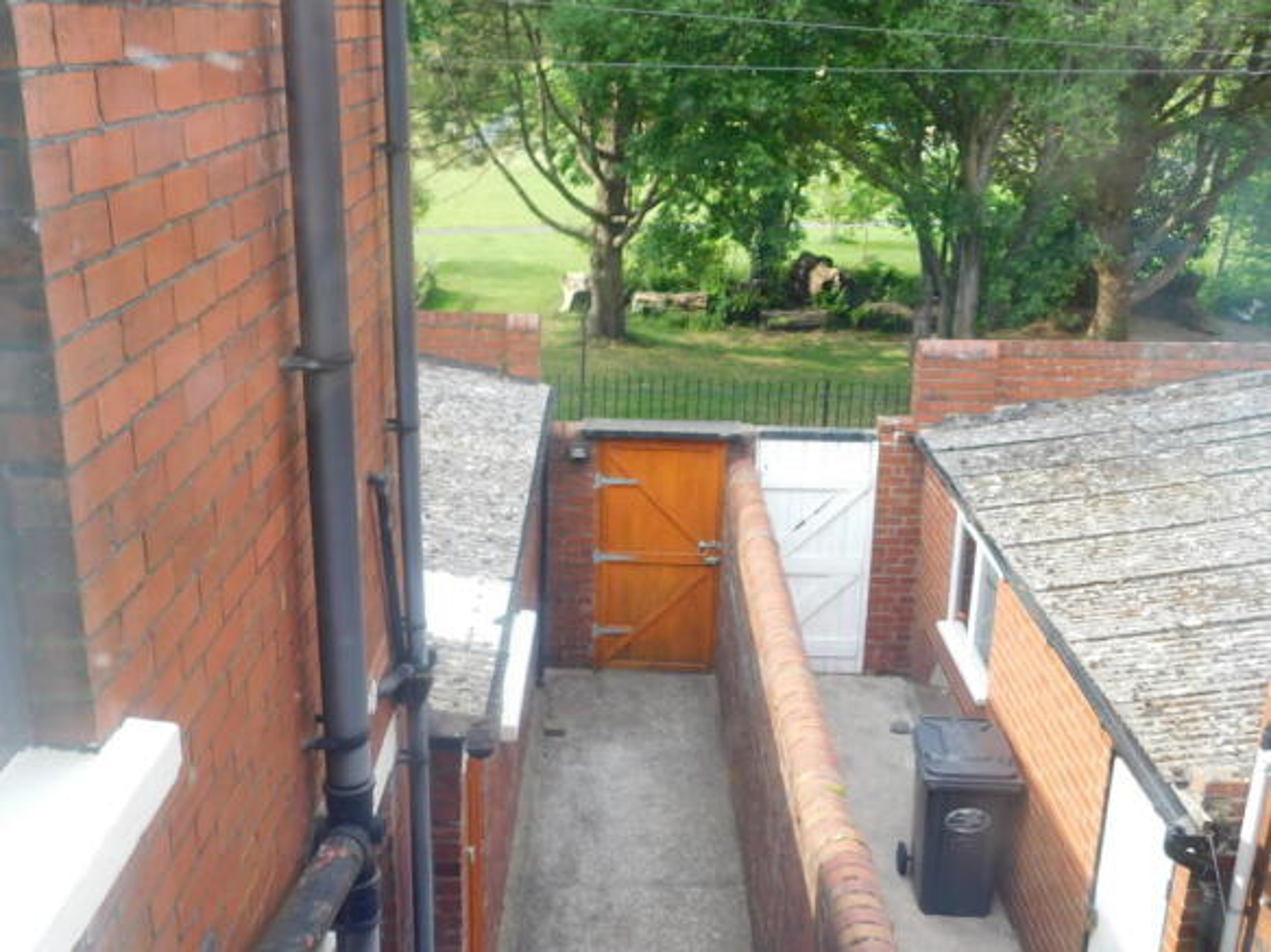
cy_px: 476
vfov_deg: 39.6
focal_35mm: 36
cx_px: 636
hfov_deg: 51.4
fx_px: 1322
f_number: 3.5
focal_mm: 6.3
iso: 125
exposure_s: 1/100
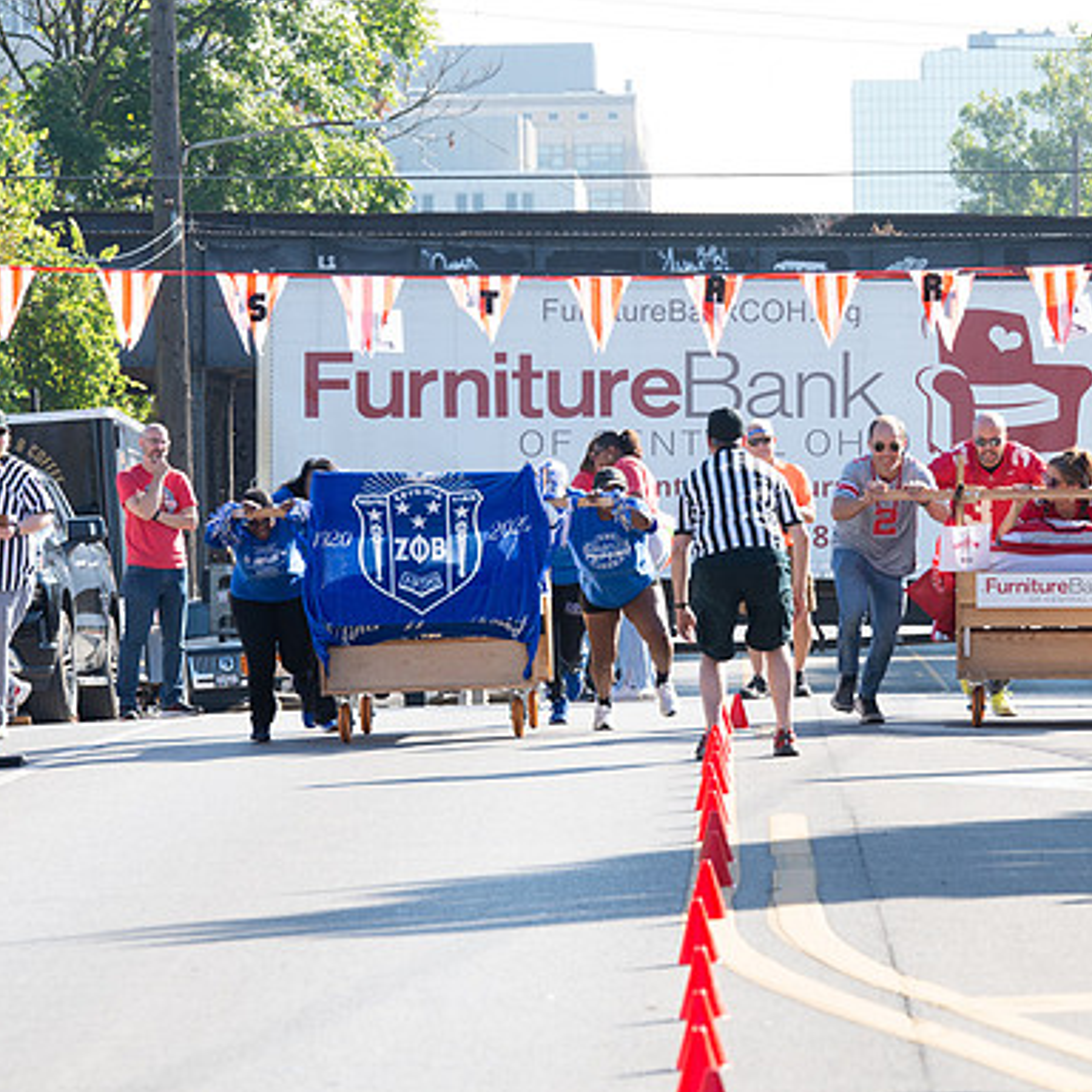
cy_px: 482
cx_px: 811
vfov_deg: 7.0
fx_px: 8887
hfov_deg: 7.0
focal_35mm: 249
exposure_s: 1/200
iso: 200
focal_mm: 145
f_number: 7.1
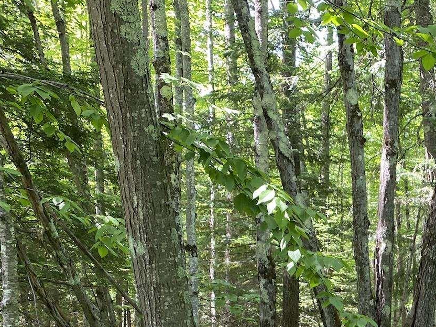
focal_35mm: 60
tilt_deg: -3.2
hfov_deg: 30.3
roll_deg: +0.0
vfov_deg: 23.0
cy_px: 358
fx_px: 756
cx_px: 416
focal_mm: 4.25
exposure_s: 1/121
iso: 125
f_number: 1.8
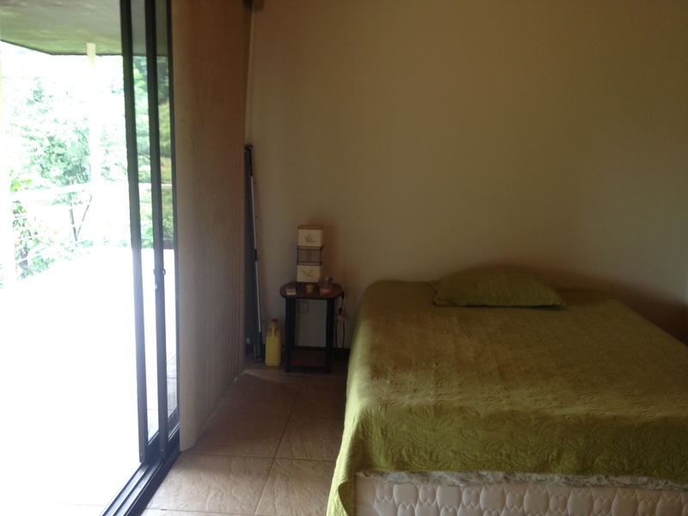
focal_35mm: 35
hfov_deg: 52.6
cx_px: 344
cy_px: 258
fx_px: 696
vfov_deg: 40.7
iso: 64
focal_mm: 4.28
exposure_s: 1/20
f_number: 2.4
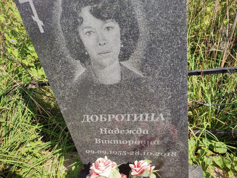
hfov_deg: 69.4
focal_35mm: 25
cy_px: 89
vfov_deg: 54.9
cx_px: 118
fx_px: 171
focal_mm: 6.04
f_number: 1.9
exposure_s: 1/570
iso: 50
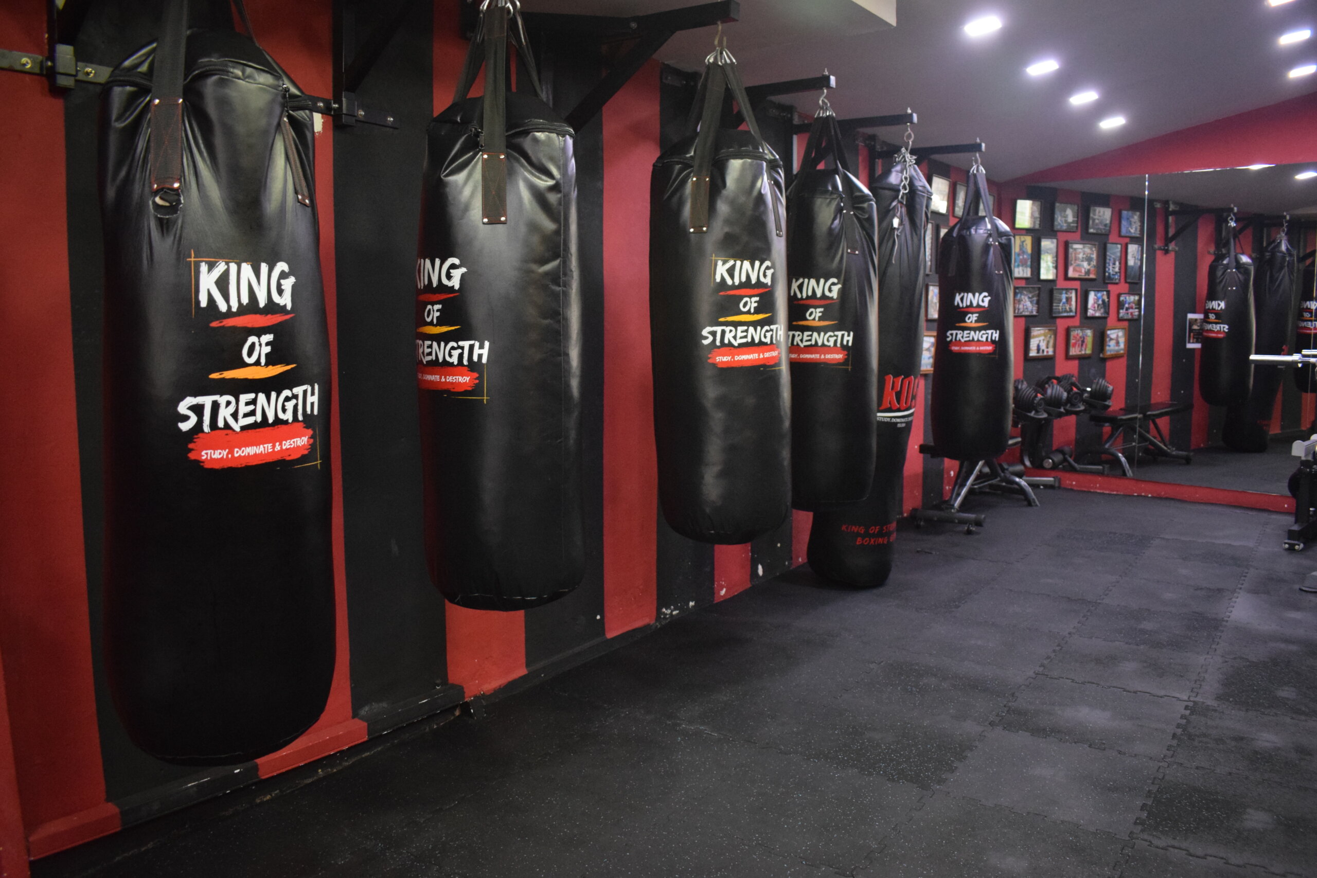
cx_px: 658
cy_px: 439
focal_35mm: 27
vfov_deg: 47.9
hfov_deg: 67.4
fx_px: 988
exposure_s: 1/60
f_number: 3.5
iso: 3200
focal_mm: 18
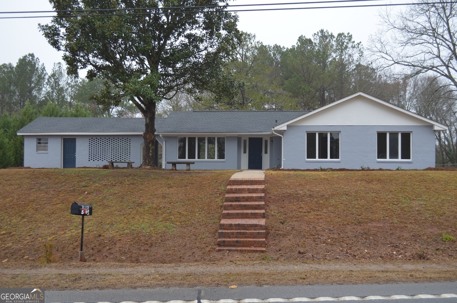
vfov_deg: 39.8
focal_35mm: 33
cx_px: 228
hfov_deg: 57.3
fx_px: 418
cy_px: 152
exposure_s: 1/200
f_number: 4
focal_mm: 22
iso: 200
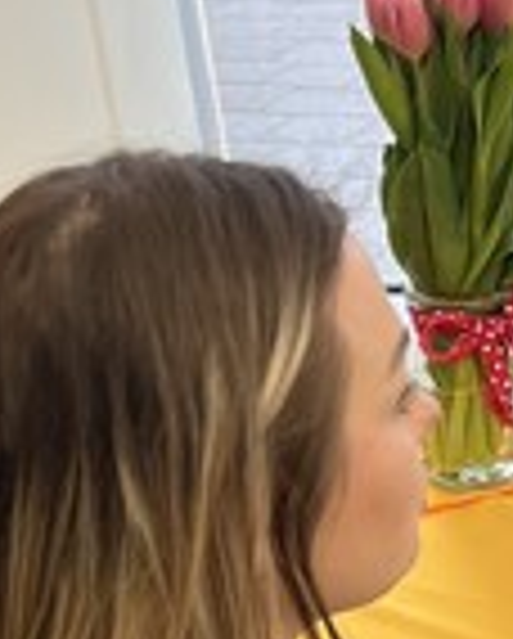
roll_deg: +3.2
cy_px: 702
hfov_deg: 10.2
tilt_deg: -25.1
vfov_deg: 13.5
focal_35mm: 140
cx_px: 1012
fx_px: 2651
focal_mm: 5.7
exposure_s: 1/60
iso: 64
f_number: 1.5
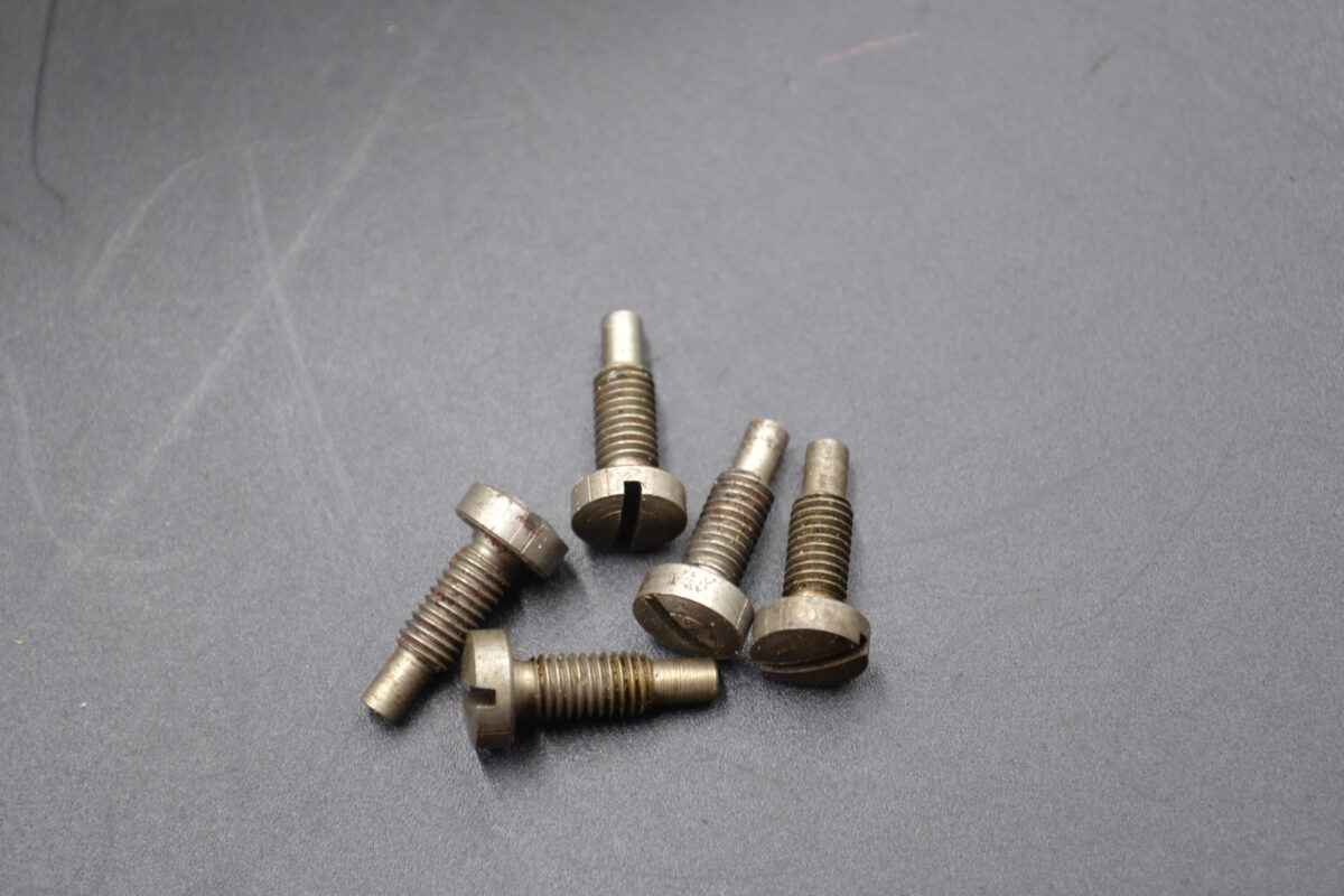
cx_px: 672
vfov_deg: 16.6
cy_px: 448
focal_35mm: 82
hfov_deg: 24.6
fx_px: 3080
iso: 400
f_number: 5.6
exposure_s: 1/30
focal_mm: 55
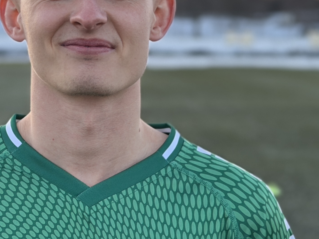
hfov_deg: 14.3
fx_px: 1263
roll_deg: -0.6
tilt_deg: -6.9
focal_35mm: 137
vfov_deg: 10.8
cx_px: 82
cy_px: 168
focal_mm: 6.76
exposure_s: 1/236
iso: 160
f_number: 1.78
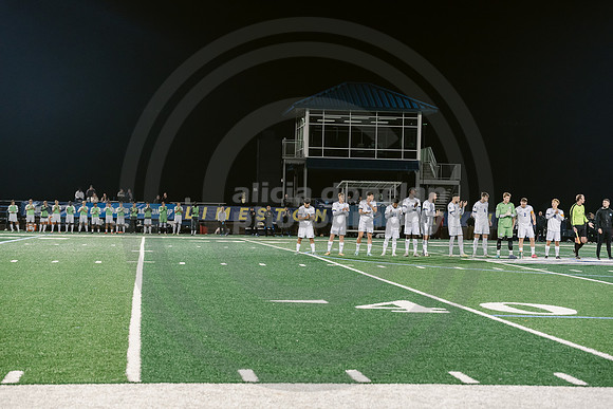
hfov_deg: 28.8
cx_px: 306
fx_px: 1192
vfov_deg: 19.5
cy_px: 204
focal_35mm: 70
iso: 2500
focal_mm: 70
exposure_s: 1/250
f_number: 4
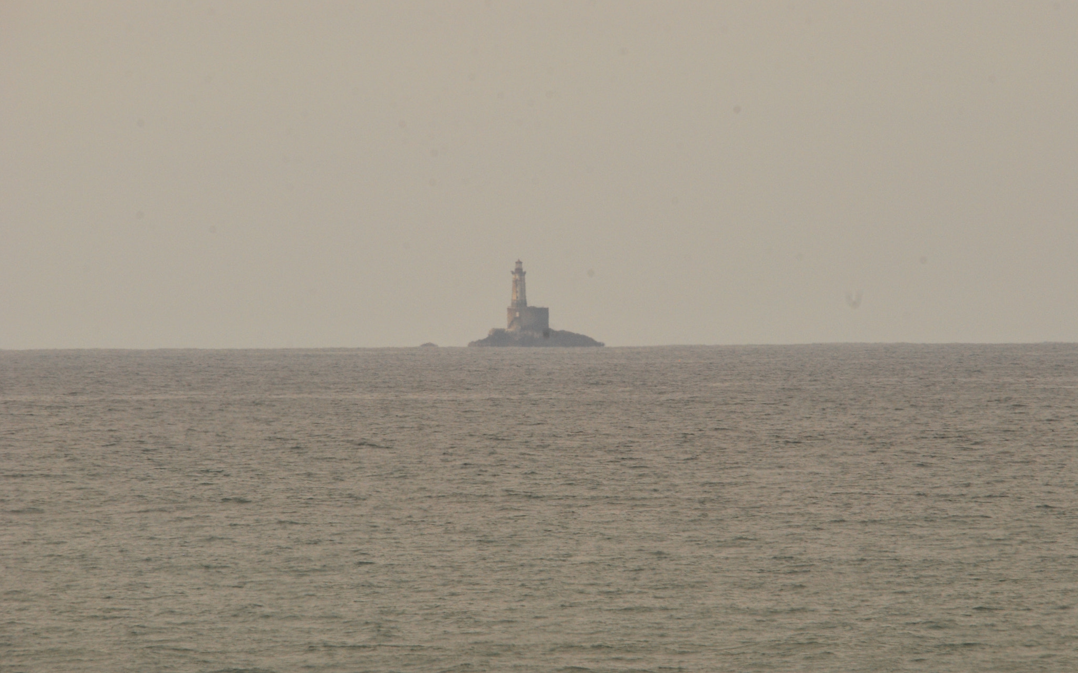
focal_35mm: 767
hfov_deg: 2.7
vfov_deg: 1.7
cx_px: 539
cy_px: 326
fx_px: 22531
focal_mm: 500
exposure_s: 1/500
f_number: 16
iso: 400
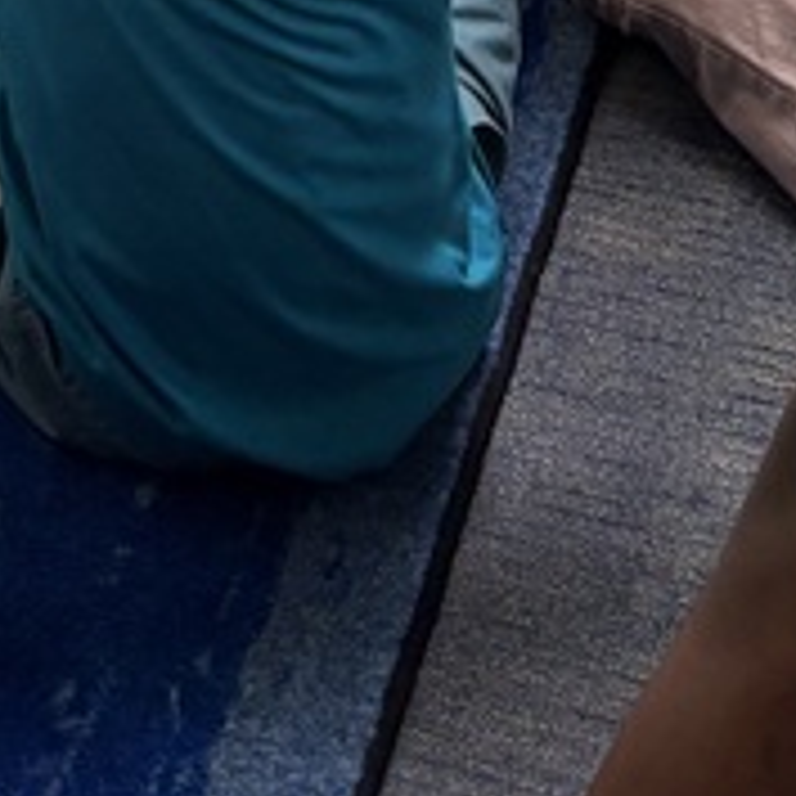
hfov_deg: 12.9
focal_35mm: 133
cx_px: -81
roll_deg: +1.3
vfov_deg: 10.3
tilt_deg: -8.1
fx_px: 3460
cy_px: -1448
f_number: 1.6
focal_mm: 5.96
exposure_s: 1/72
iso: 125
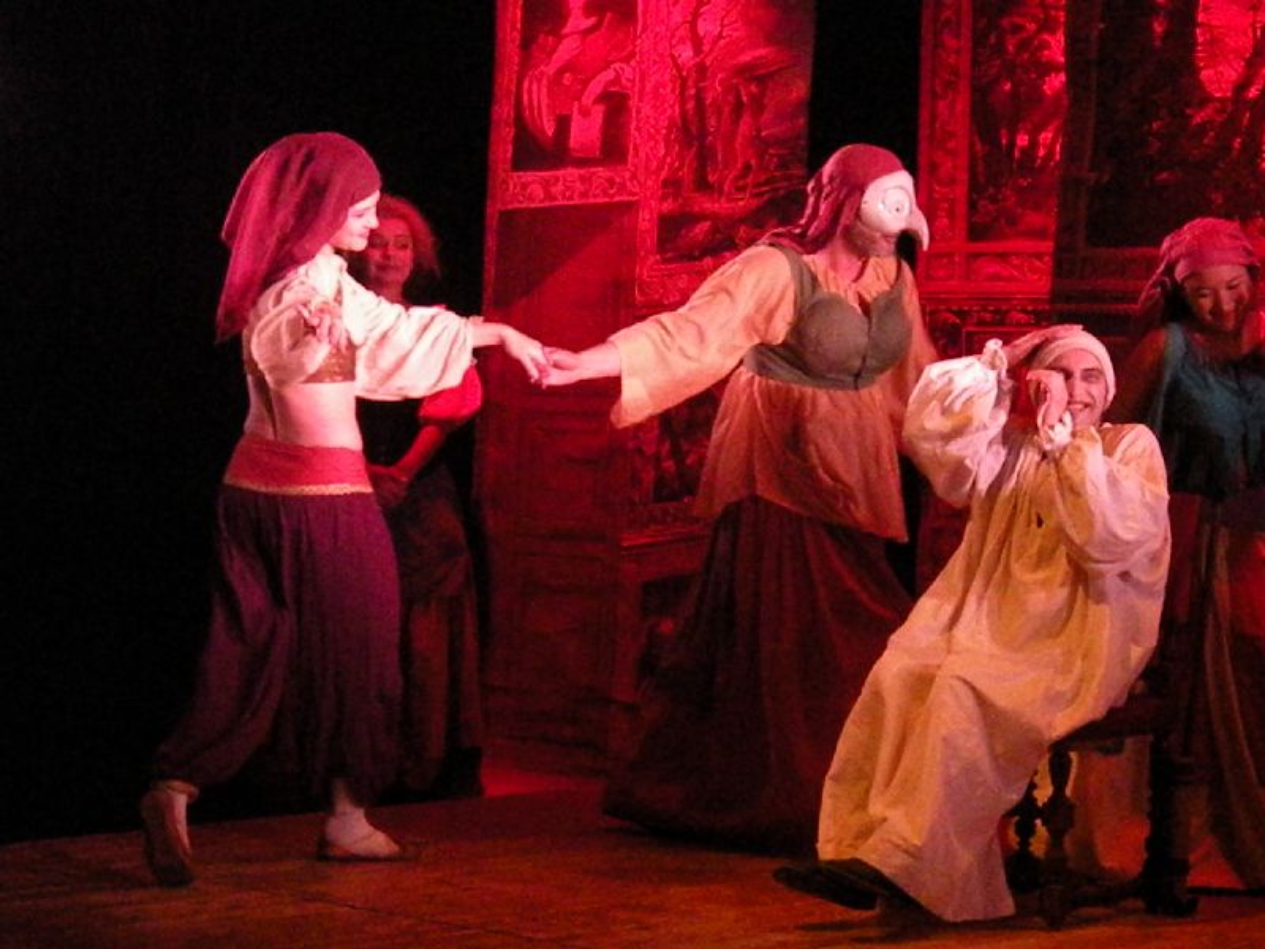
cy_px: 474
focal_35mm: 101
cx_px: 632
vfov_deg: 14.6
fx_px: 3691
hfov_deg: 19.4
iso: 3200
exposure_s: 1/125
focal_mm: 17.9
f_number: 5.6
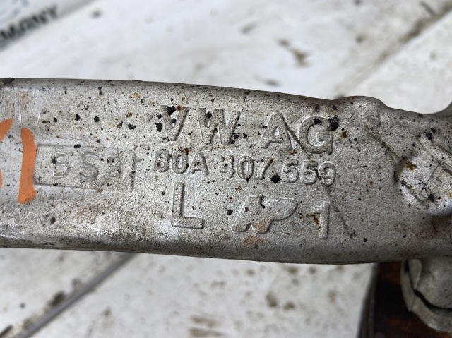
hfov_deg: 69.4
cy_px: 169
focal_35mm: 25
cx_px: 226
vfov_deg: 54.8
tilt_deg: -50.8
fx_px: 326
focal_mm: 4.25
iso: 32
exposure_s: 1/576
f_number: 1.8
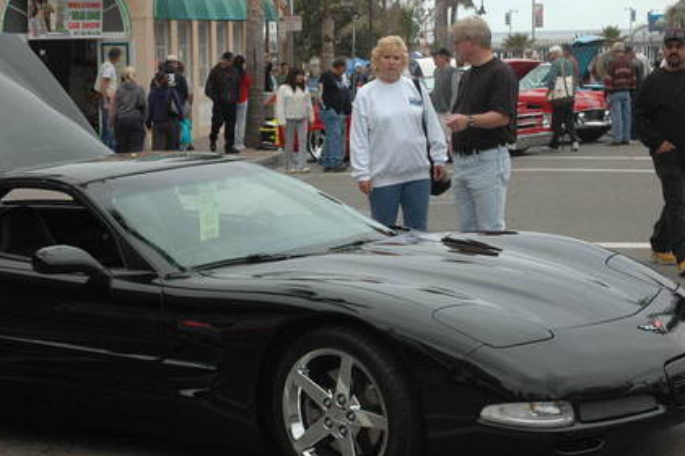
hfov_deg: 25.4
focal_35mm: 80
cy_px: 239
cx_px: 246
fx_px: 1516
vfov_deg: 17.1
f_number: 7.1
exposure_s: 1/200
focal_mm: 35
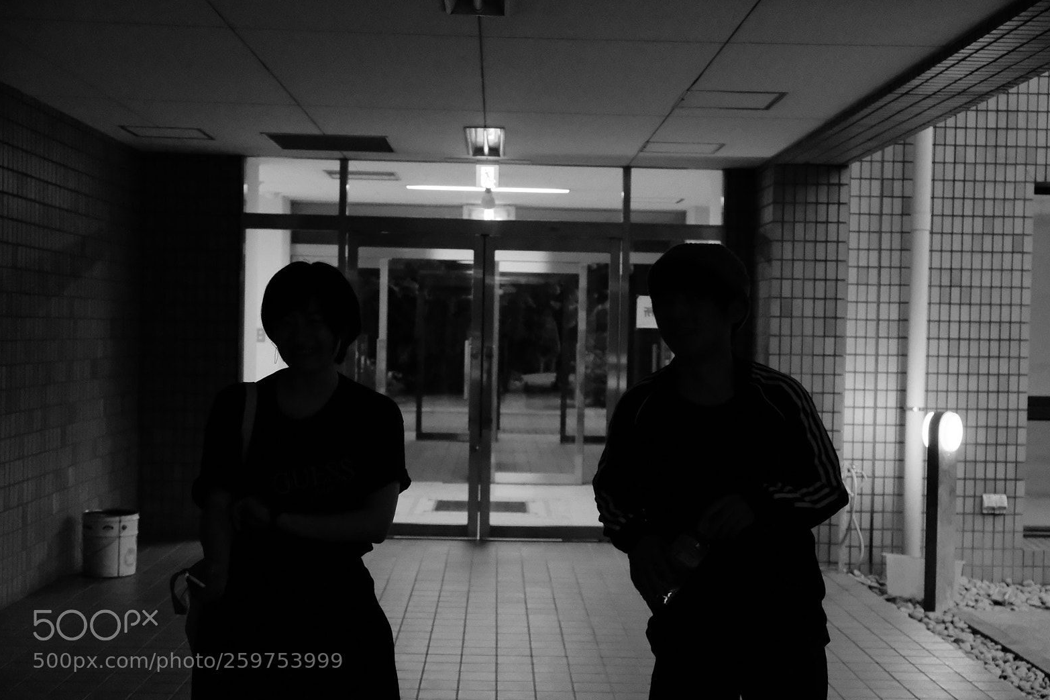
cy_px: 356
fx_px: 1341
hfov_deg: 42.7
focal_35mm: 46
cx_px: 528
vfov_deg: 29.2
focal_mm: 30.2
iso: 12800
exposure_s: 1/125
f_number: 4
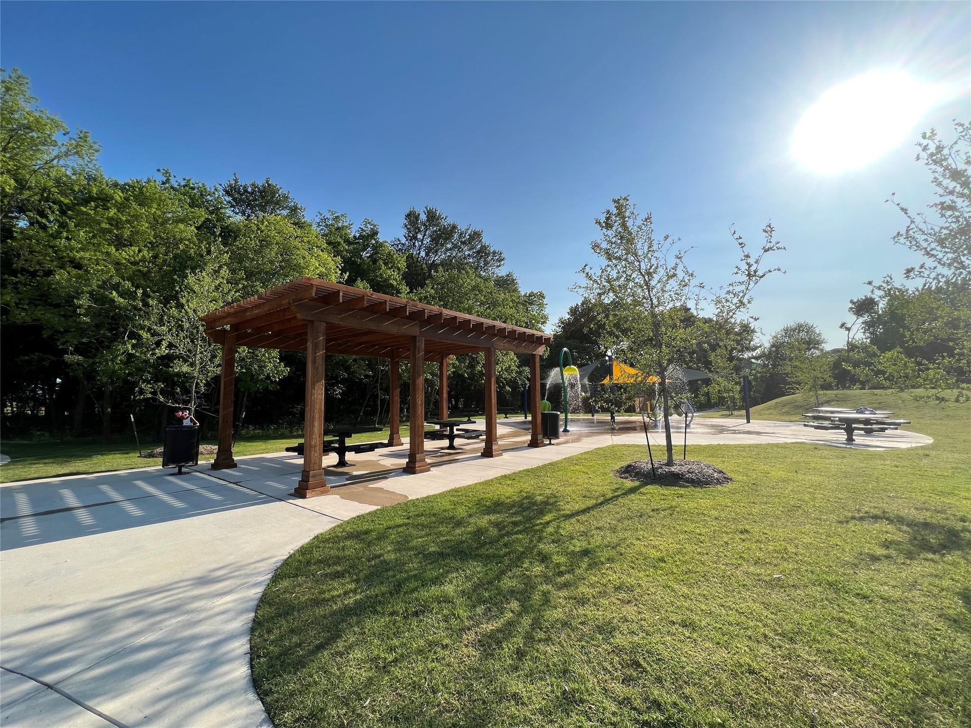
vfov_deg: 89.9
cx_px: 486
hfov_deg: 106.2
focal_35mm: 13
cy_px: 364
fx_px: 365
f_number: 1.8
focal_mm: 1.57
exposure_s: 1/1597
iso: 32
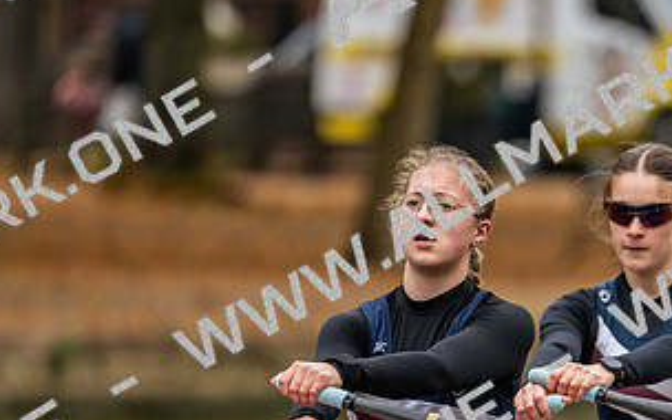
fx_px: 14230
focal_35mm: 777
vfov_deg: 1.7
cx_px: 447
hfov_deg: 2.7
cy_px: 375
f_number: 4.5
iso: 2800
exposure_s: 1/2500
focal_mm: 400
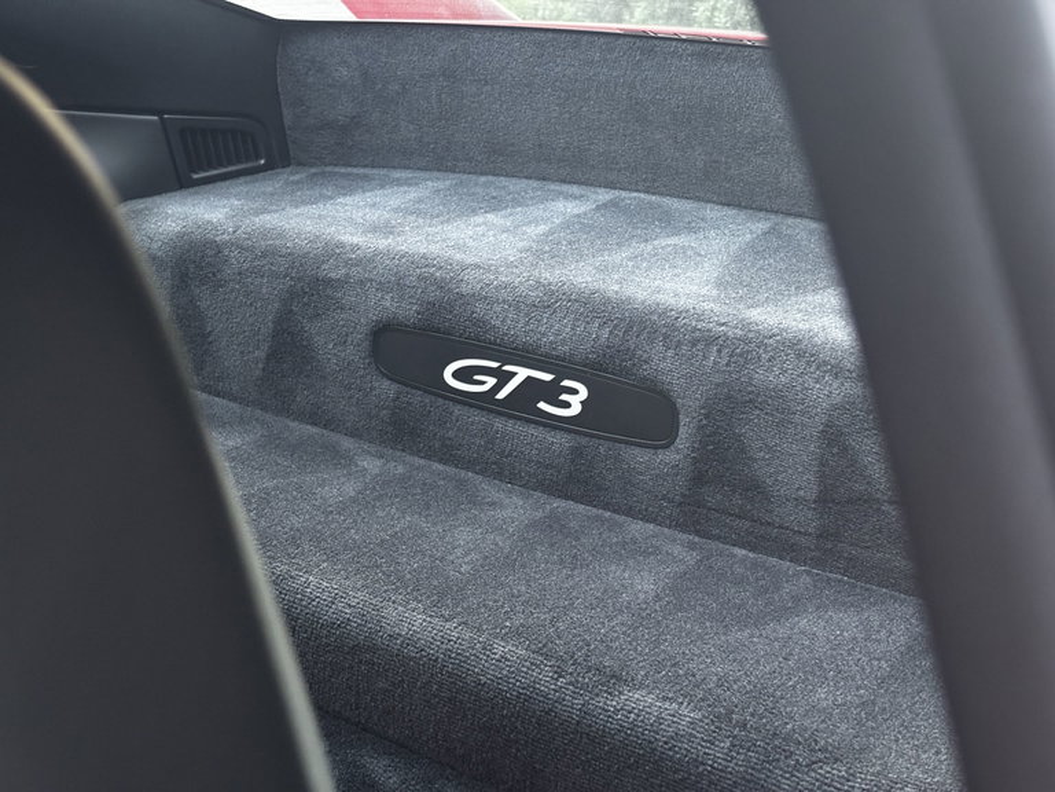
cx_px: 528
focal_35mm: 52
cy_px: 396
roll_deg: -2.2
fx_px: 1585
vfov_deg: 28.0
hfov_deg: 36.8
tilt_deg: -19.4
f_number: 1.6
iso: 400
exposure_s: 1/20
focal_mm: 5.96
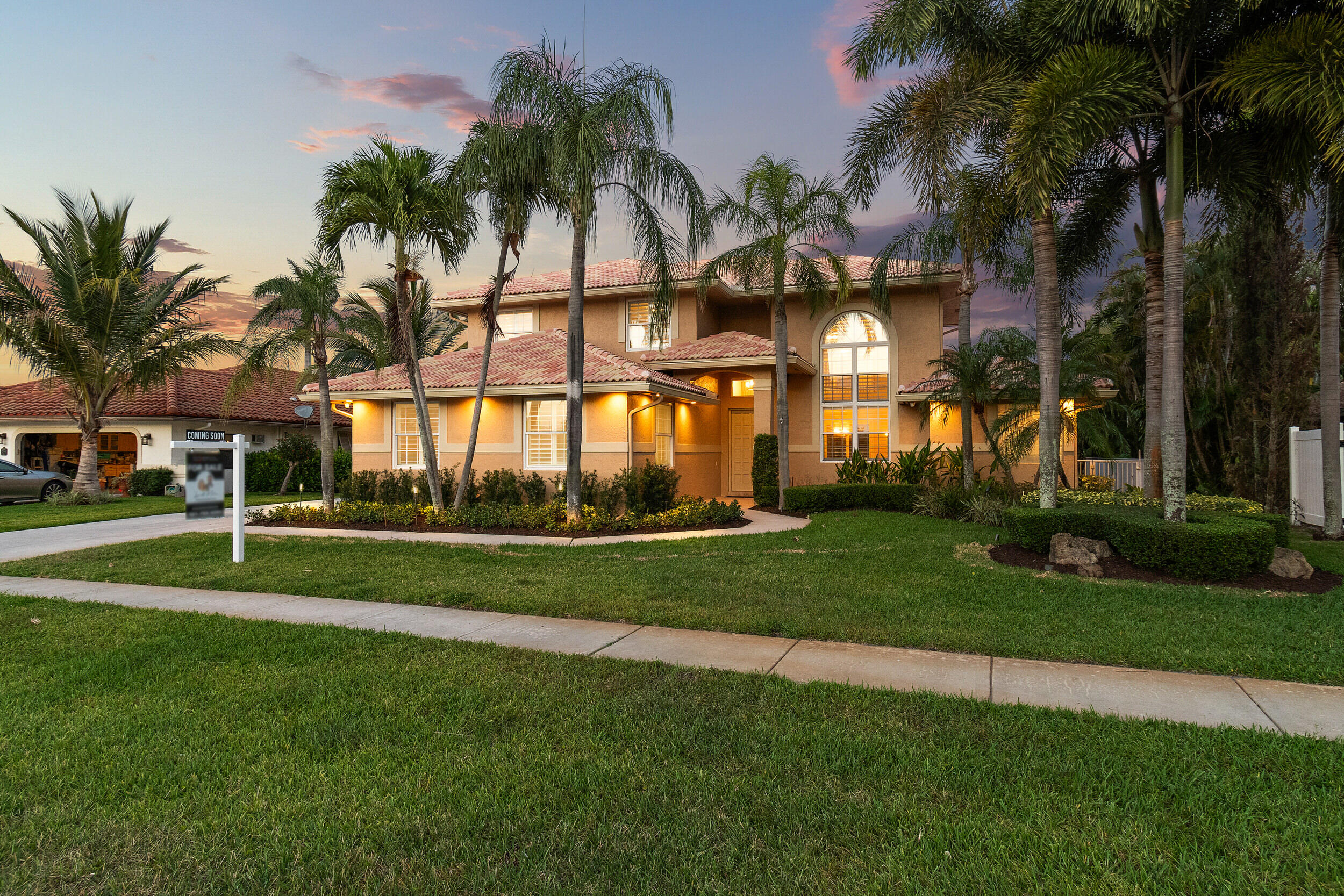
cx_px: 672
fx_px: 709
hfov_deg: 86.9
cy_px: 448
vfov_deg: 64.6
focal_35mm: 19
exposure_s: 1/20
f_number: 8
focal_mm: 13
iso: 1000
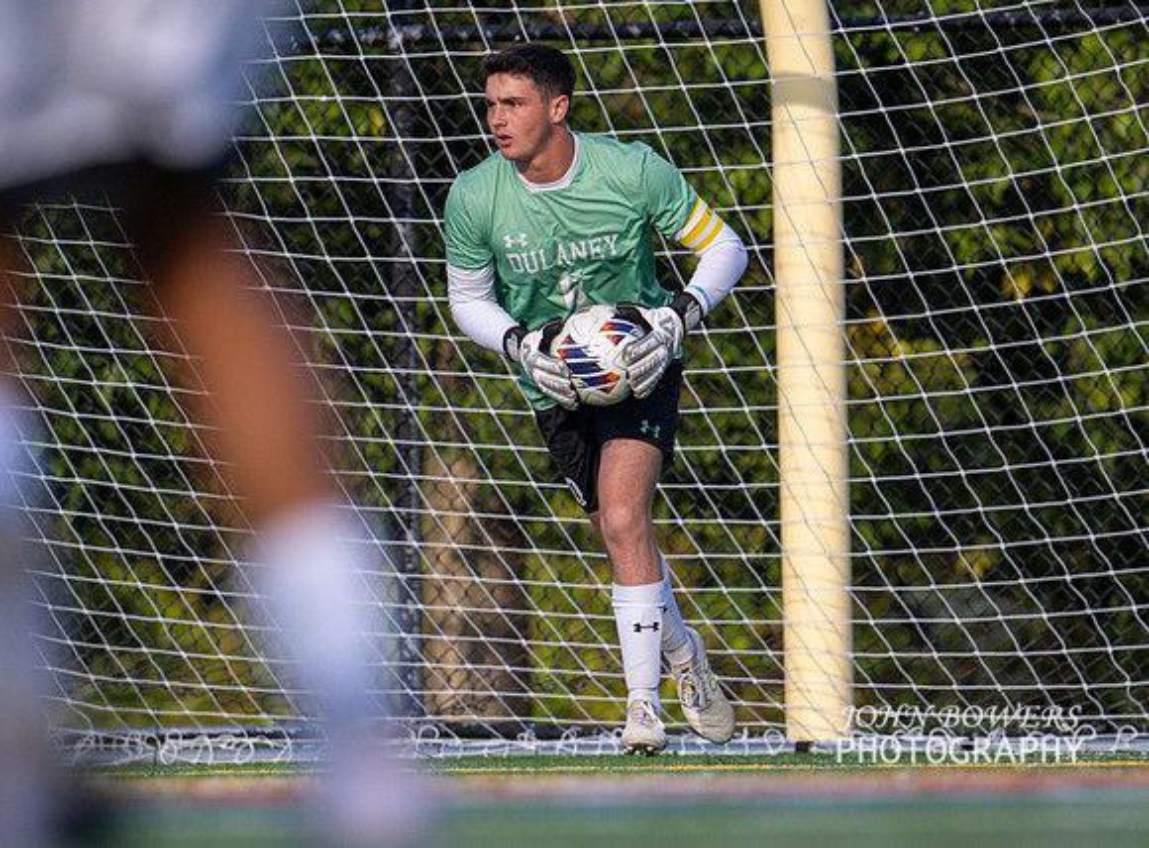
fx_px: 24524
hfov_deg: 2.7
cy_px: 605
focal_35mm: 743
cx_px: 553
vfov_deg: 2.0
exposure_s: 1/2500
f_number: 4.5
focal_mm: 400
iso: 1000
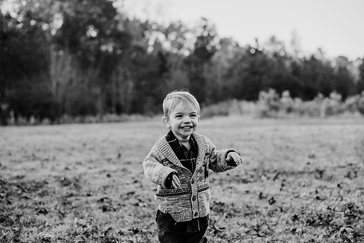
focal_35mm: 50
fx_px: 506
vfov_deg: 27.0
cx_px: 182
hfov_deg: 39.6
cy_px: 122
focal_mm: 50
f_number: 2.8
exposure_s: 1/1000
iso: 500
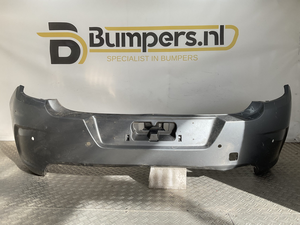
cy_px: 112
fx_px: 251
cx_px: 150
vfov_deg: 48.2
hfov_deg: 61.7
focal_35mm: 29
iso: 16
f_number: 1.8
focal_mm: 3
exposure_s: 1/683
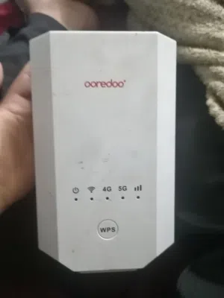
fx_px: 224
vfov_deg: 67.3
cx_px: 112
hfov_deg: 53.1
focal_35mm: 26
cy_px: 149
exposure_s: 1/14.3
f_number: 1.8
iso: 1855
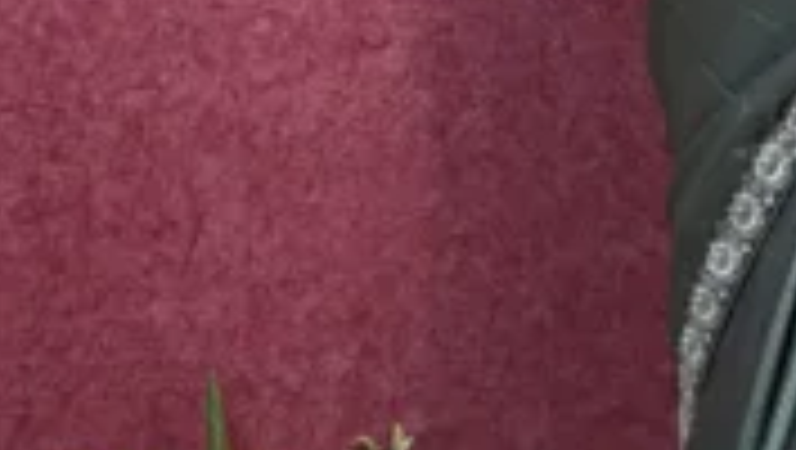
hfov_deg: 14.4
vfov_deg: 8.3
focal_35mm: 144
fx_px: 3043
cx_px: 998
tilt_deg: -4.3
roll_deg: -2.5
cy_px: -164
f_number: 1.6
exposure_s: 1/122
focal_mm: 5.96
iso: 32
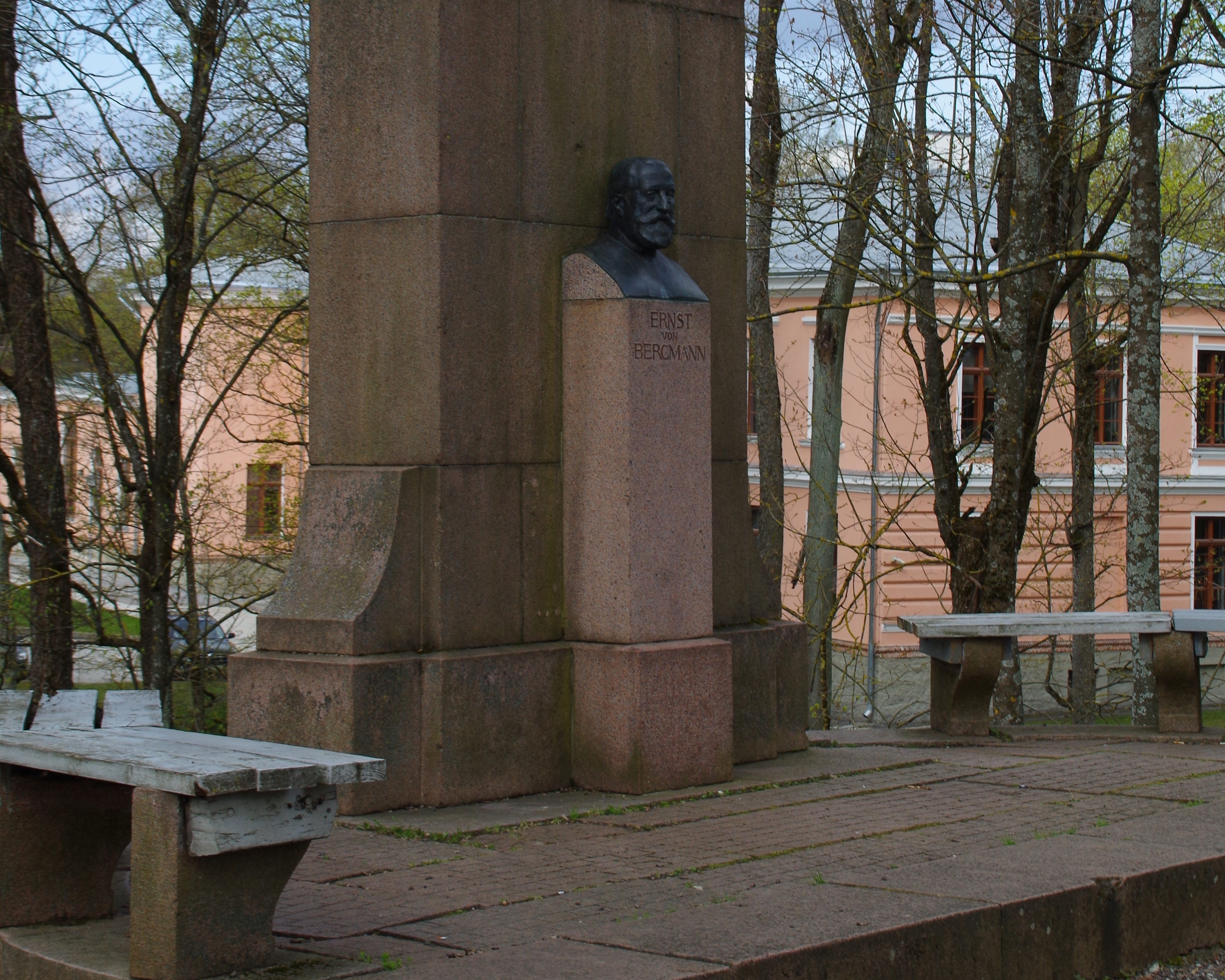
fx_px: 3154
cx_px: 617
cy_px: 299
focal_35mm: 87
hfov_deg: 22.0
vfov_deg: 17.6
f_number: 11
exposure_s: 1/200
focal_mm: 40
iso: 200
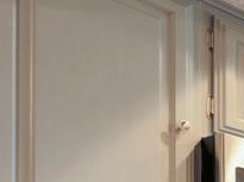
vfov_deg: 15.8
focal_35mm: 77
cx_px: 573
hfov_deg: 15.3
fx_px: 542
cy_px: 345
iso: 160
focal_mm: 16
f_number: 9
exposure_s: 1/8
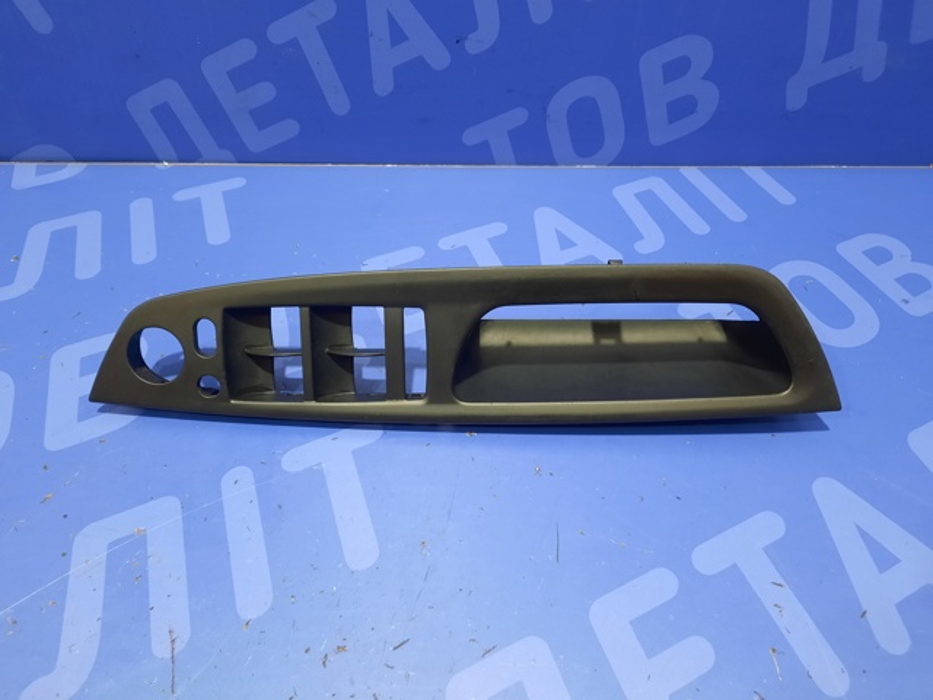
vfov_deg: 54.9
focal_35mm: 25
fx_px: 674
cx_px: 466
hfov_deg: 69.4
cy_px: 350
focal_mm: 4.6
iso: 400
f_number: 2
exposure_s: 1/25
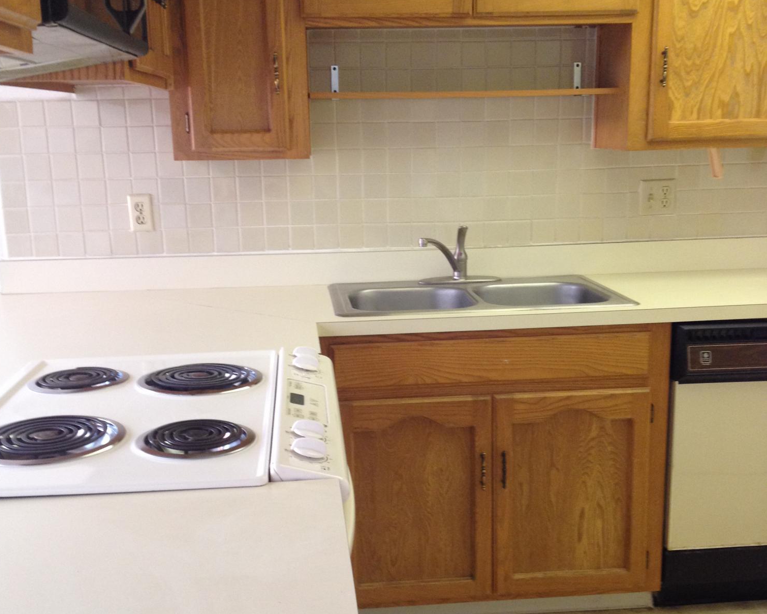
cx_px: 380
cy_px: 347
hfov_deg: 40.3
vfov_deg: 32.7
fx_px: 1044
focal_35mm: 46
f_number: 2.4
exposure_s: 1/20
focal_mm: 4.28
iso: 125
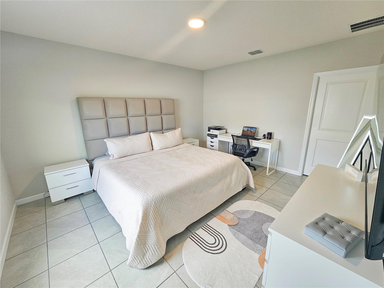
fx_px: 144
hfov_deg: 106.2
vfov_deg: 89.9
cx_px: 192
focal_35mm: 13
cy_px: 144
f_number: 2.2
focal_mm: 2.2
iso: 100
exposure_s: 1/60
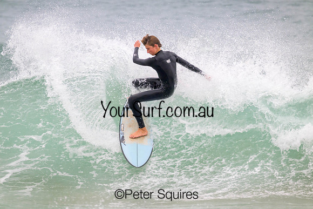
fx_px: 6957
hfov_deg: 2.6
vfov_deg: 1.7
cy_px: 104
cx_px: 156
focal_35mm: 800
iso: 1600
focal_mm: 800
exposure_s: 1/2000
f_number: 11
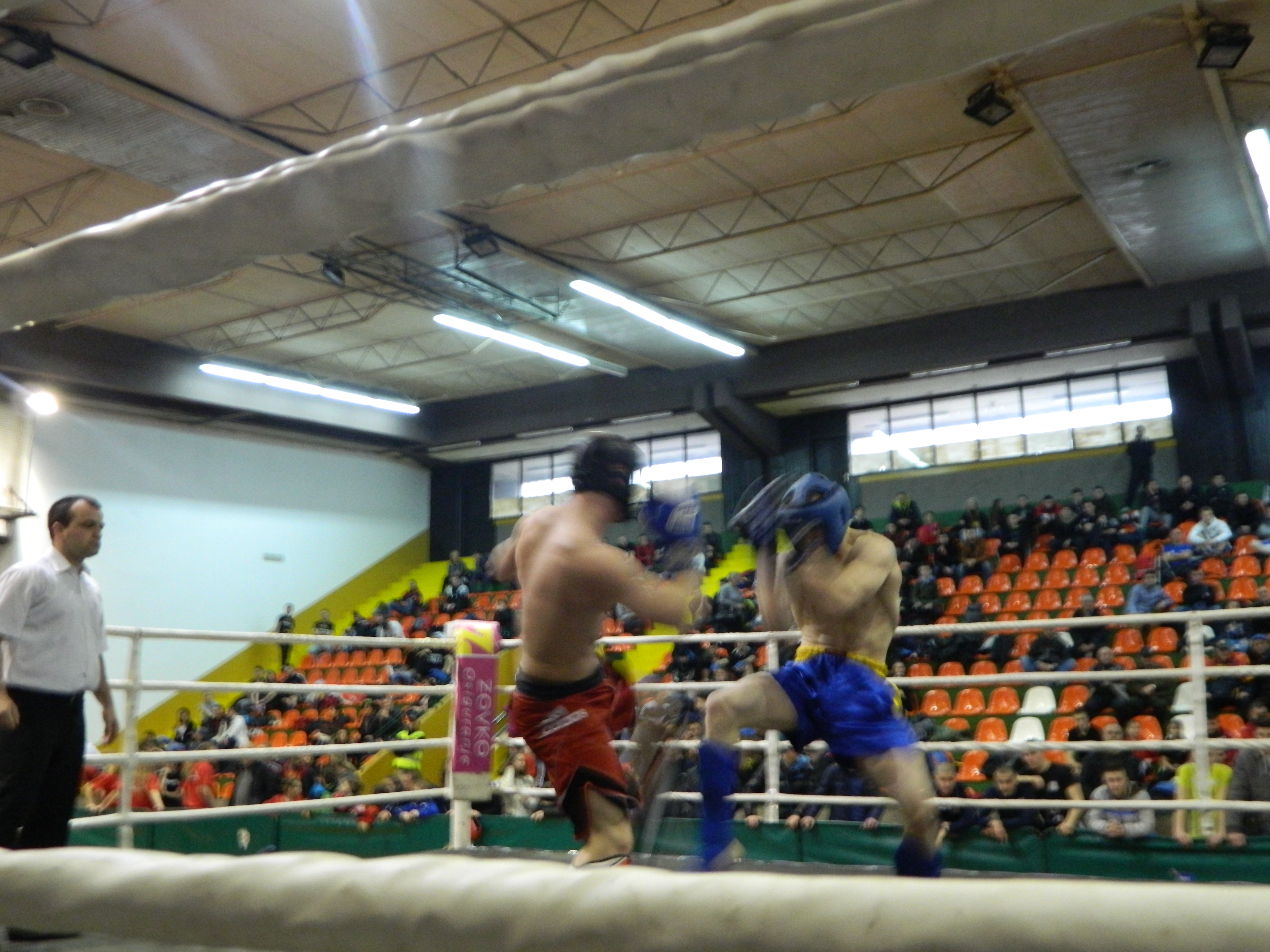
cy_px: 476
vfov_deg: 40.7
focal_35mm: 35
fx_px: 1284
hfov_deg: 52.6
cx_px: 635
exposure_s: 1/15
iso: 400
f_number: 3.3
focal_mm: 6.2
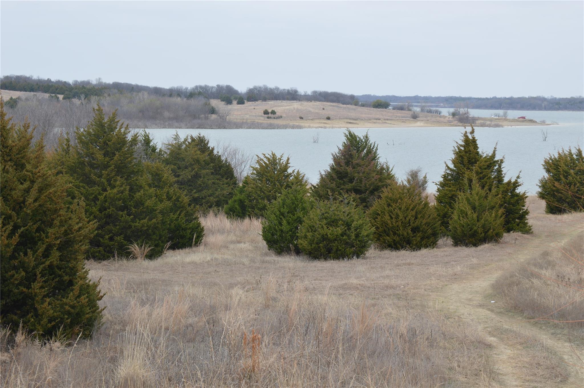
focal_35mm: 75
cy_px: 194
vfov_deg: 18.1
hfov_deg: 27.0
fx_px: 1215
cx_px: 292
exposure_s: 1/200
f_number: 7.1
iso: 100
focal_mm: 50
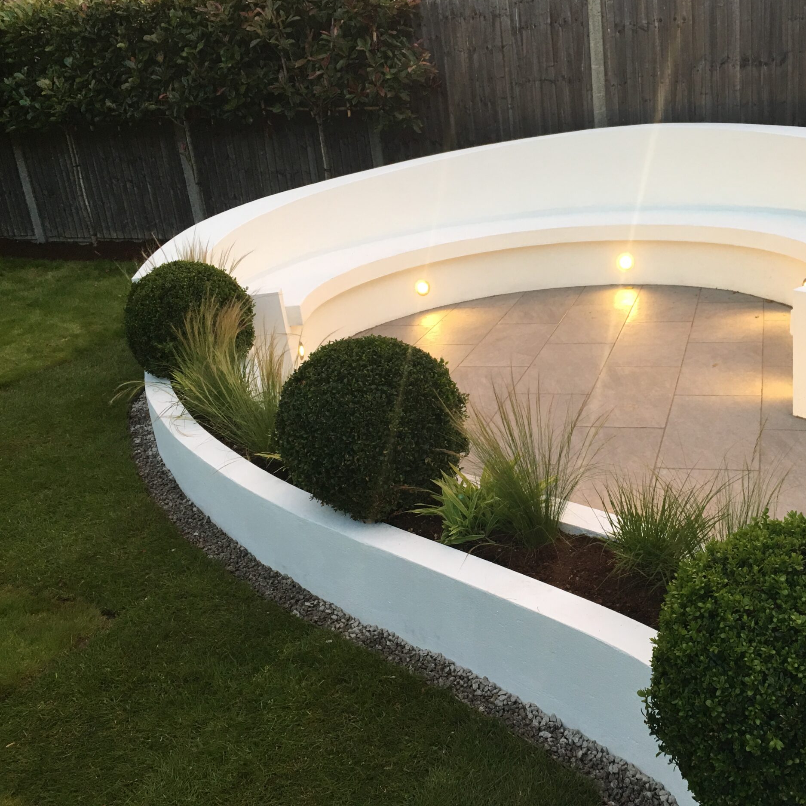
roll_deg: +4.8
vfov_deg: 47.2
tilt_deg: -19.8
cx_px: 543
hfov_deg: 46.4
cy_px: 394
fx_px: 922
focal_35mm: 35
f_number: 2.2
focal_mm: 4.15
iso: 40
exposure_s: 1/33
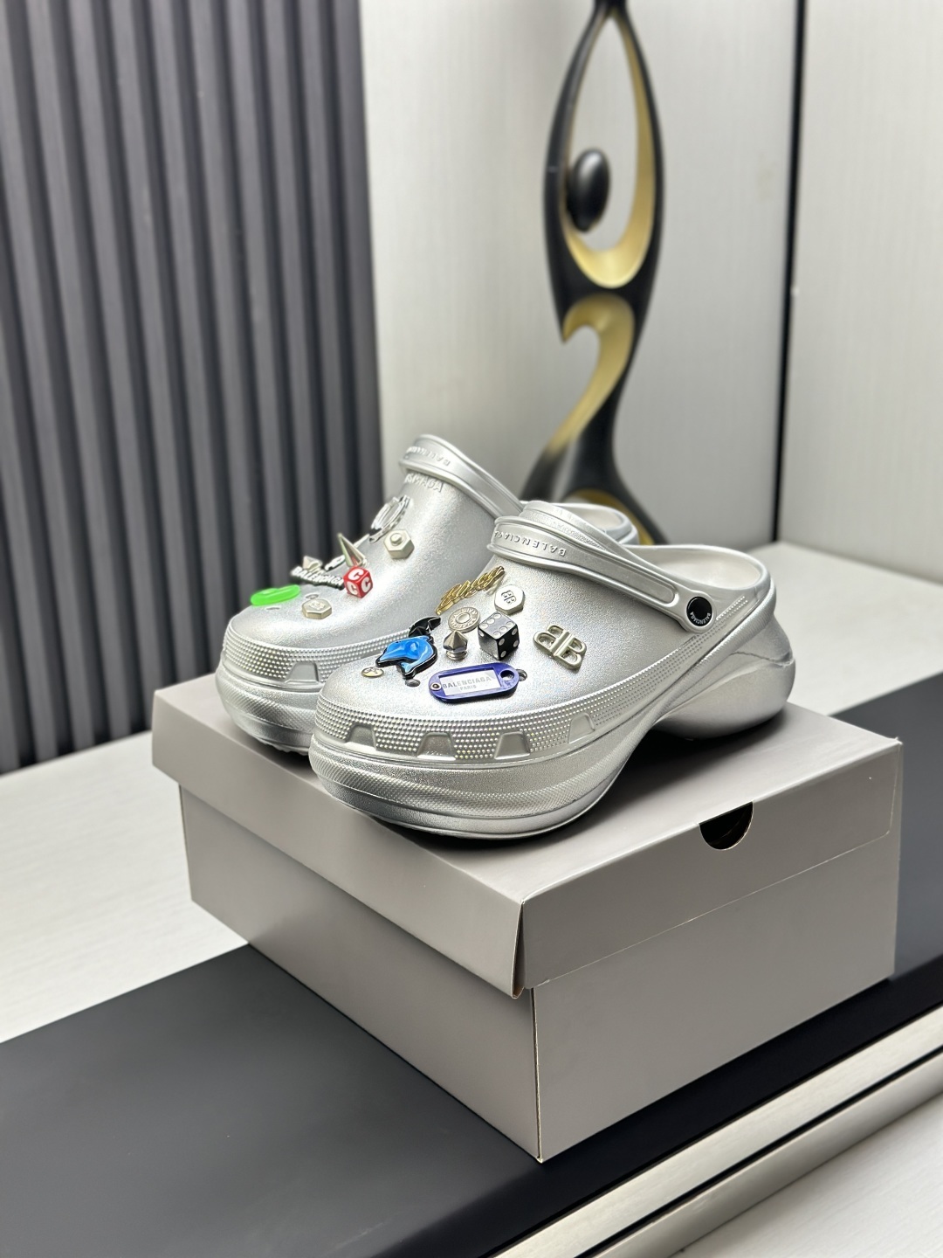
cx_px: 472
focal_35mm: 48
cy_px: 629
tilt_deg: -19.9
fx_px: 1743
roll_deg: +0.9
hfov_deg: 30.3
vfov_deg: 39.7
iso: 125
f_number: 1.78
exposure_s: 1/89
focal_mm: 6.86
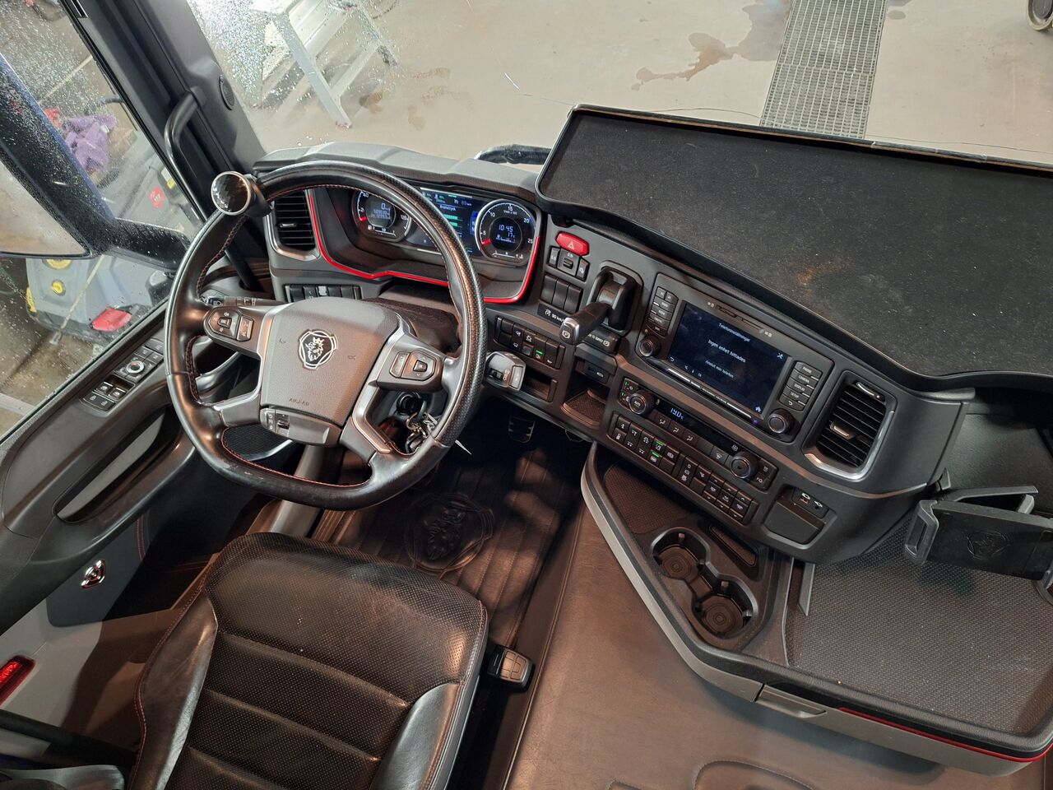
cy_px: 395
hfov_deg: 73.9
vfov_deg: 58.9
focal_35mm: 23
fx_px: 700
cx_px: 526
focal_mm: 5.54
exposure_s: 1/25
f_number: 1.8
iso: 400
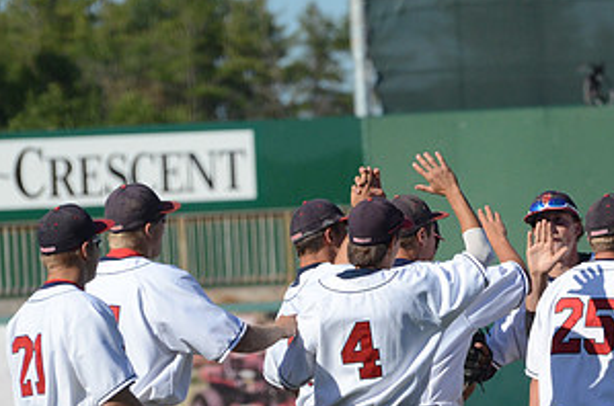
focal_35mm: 567
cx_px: 442
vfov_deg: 2.4
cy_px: 351
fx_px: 9649
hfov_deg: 3.6
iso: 1000
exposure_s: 1/8000
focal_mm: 195
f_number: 5.3
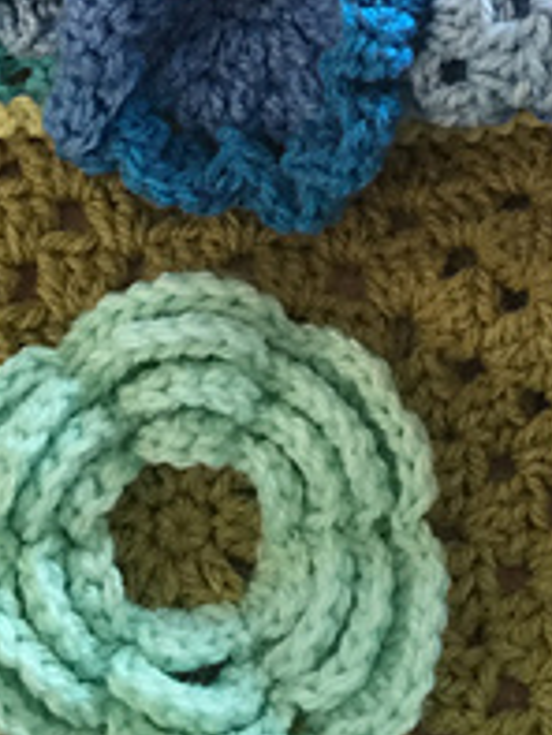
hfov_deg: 15.5
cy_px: -82
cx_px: 515
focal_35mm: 94
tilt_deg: -67.1
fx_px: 1996
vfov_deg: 19.9
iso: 100
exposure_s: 1/17
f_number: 2.2
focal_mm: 4.15
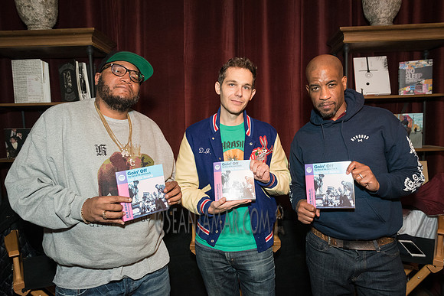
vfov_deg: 51.3
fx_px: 309
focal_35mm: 25
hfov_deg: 71.4
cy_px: 154
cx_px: 231
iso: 5000
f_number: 5
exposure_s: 1/200
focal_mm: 24
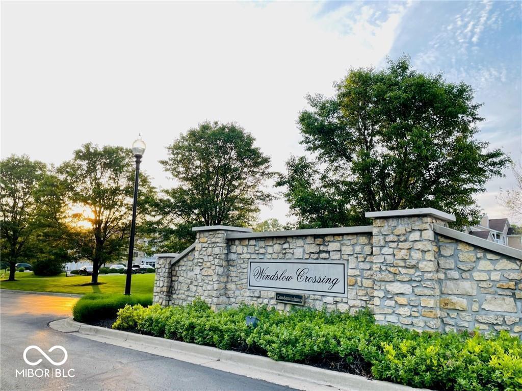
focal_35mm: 26
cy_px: 196
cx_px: 261
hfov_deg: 67.3
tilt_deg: +11.9
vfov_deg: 53.0
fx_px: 392
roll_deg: -1.6
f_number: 1.6
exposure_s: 1/140
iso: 32
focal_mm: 4.2
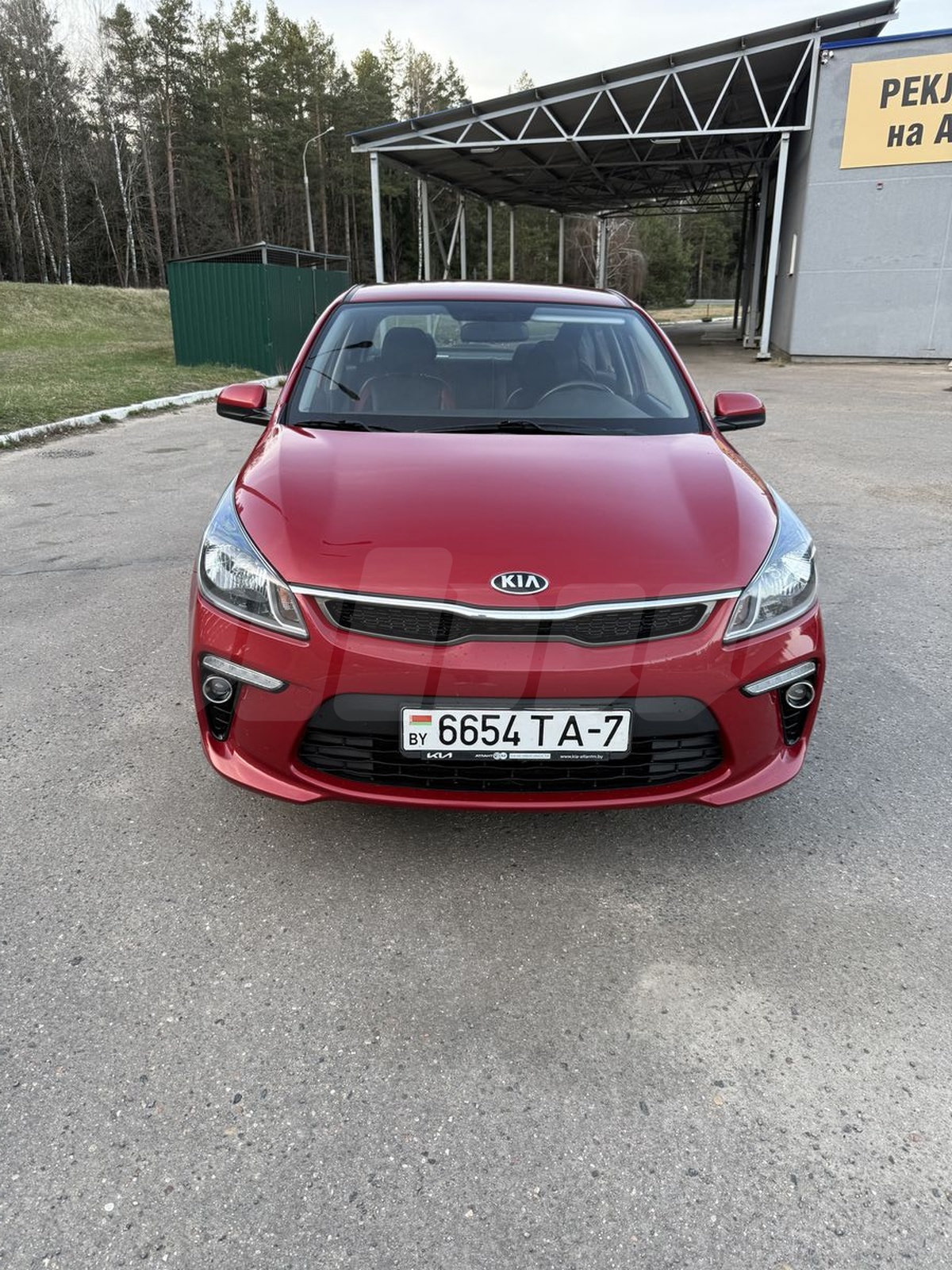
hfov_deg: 56.8
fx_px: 880
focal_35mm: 24
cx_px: 476
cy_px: 635
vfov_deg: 71.6
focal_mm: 6.76
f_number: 1.78
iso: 80
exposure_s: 1/121
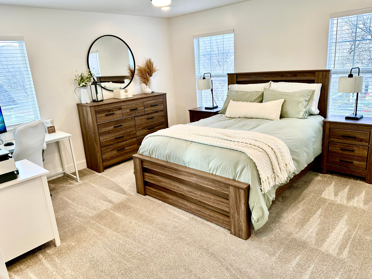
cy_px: 136
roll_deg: +3.8
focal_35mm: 25
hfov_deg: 69.4
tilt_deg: -14.7
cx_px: 184
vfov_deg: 54.9
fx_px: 269
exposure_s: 1/120
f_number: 1.78
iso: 80
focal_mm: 6.86
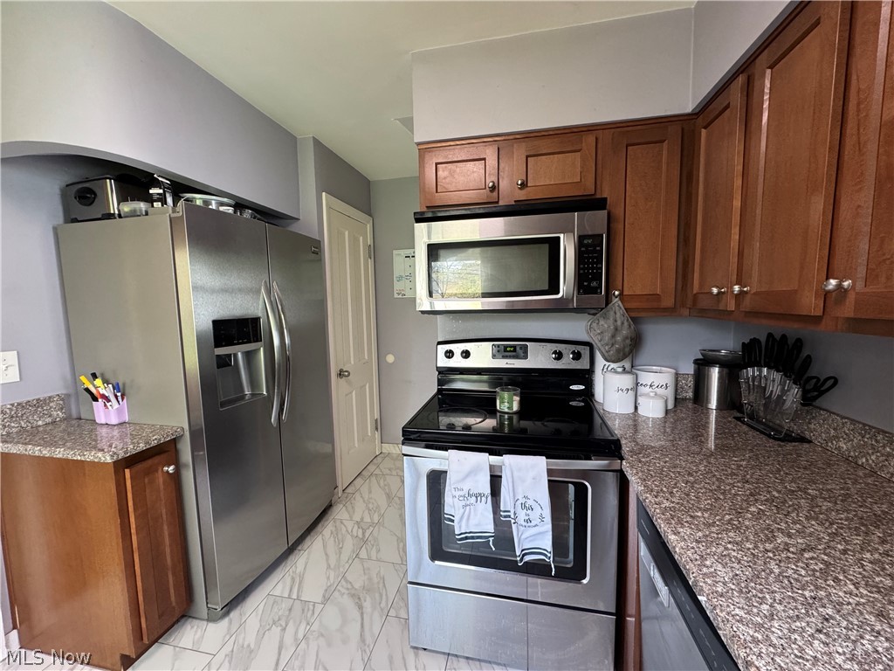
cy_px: 336
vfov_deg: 85.7
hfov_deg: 102.1
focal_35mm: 14
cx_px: 447
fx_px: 362
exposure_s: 1/60
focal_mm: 2.22
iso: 250
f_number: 2.2
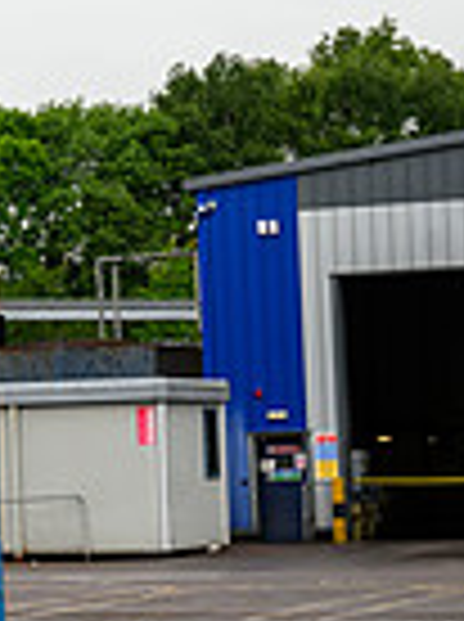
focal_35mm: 183
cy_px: 318
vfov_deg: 10.8
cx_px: -787
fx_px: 3281
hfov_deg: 7.4
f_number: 8
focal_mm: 43
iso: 500
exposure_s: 1/160
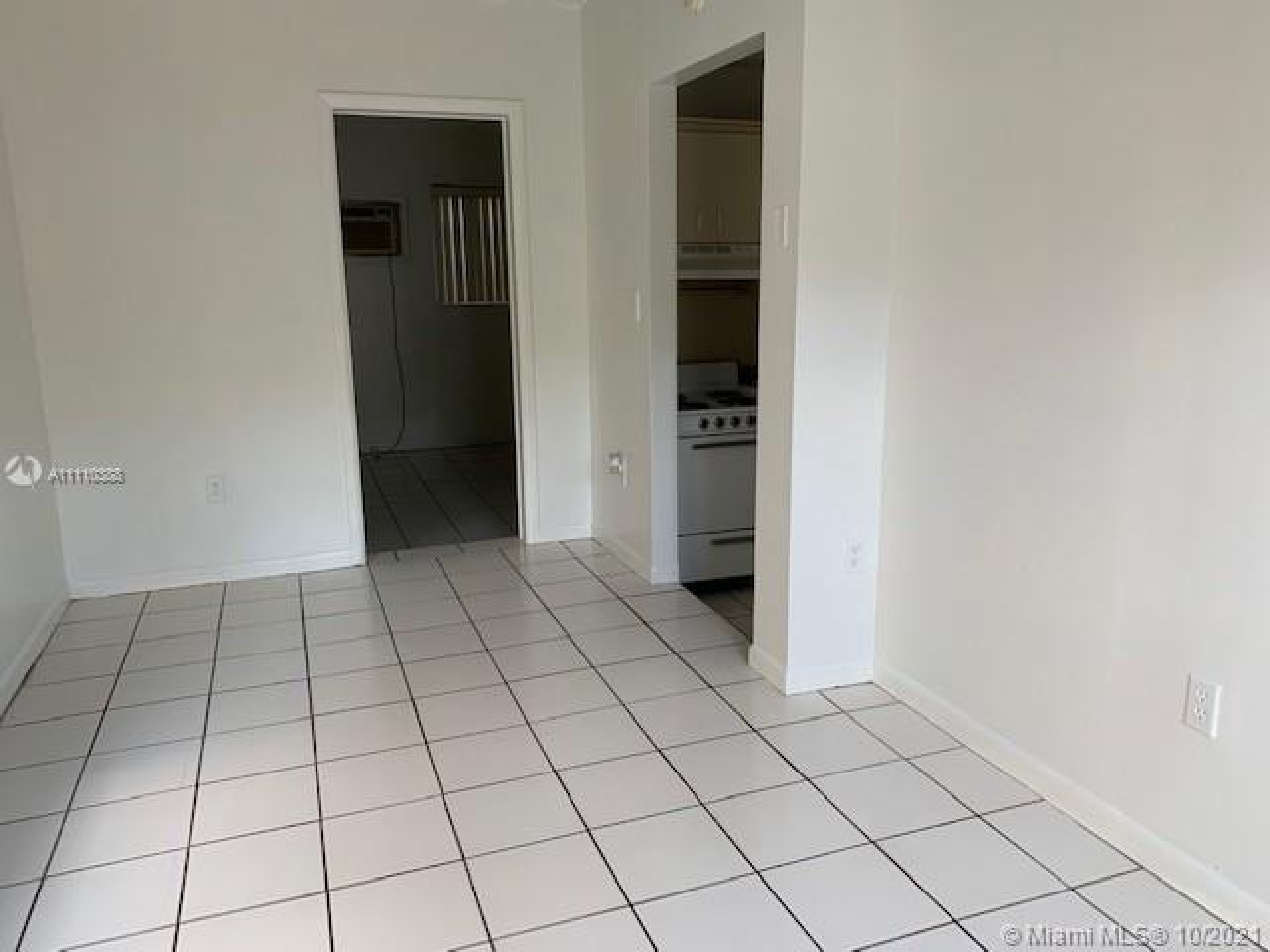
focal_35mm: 26
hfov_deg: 67.3
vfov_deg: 53.1
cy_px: 476
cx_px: 635
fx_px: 954
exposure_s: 1/120
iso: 100
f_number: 1.8
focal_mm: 4.25
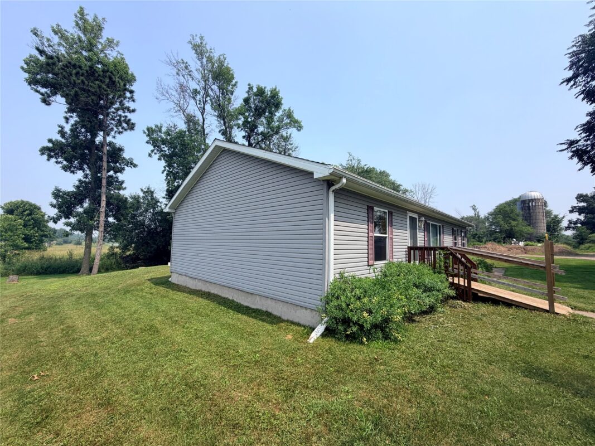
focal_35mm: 14
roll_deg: +0.2
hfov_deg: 102.1
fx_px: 241
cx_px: 298
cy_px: 223
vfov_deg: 85.7
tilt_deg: +5.6
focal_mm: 2.22
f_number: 2.2
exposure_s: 1/770
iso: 25
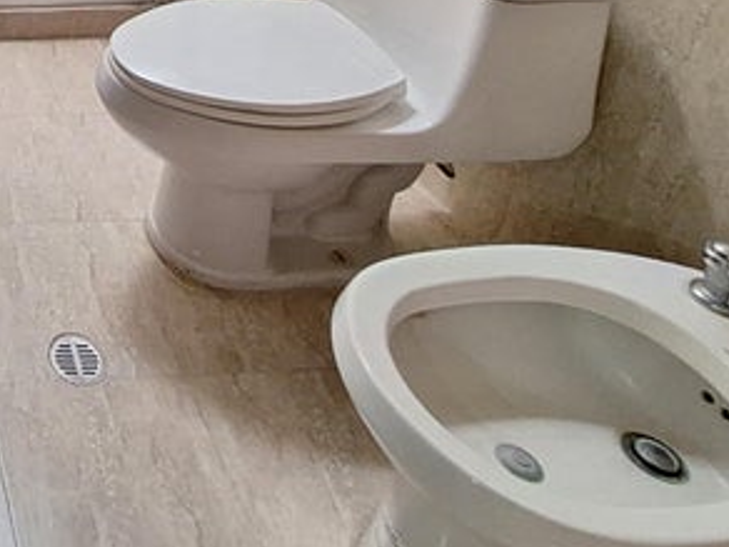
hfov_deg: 37.4
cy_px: -192
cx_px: -141
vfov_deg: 29.2
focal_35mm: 38
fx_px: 800
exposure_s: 1/24
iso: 320
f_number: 2.2
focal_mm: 1.74
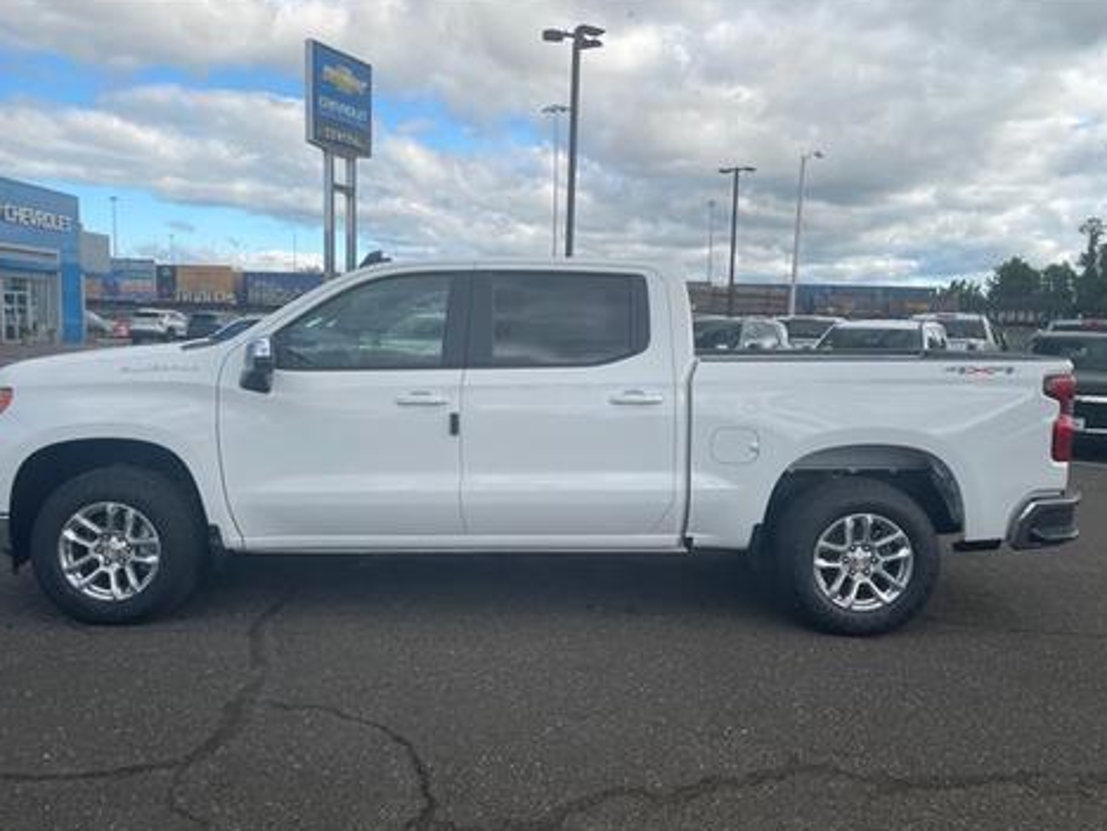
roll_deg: -0.2
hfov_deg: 63.4
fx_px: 895
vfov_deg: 49.7
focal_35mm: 28
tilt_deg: -5.3
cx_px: 539
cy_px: 436
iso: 32
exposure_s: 1/1642
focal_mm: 4.2
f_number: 1.6
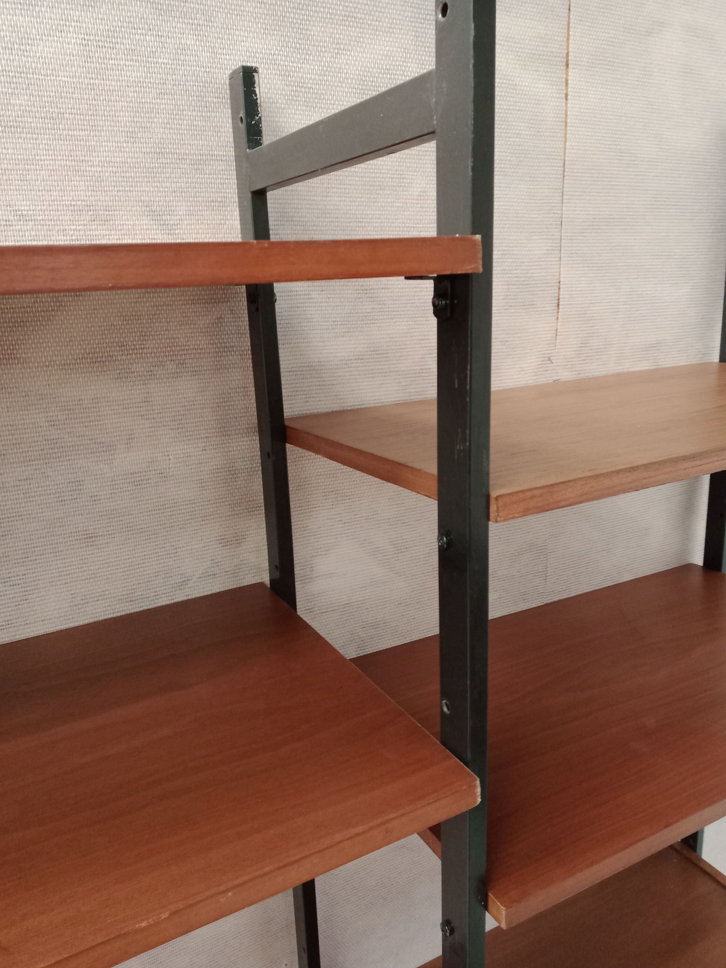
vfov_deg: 65.3
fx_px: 755
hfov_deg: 51.4
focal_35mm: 27
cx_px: 363
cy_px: 484
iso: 599
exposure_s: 1/33.3
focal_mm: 3.54
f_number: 2
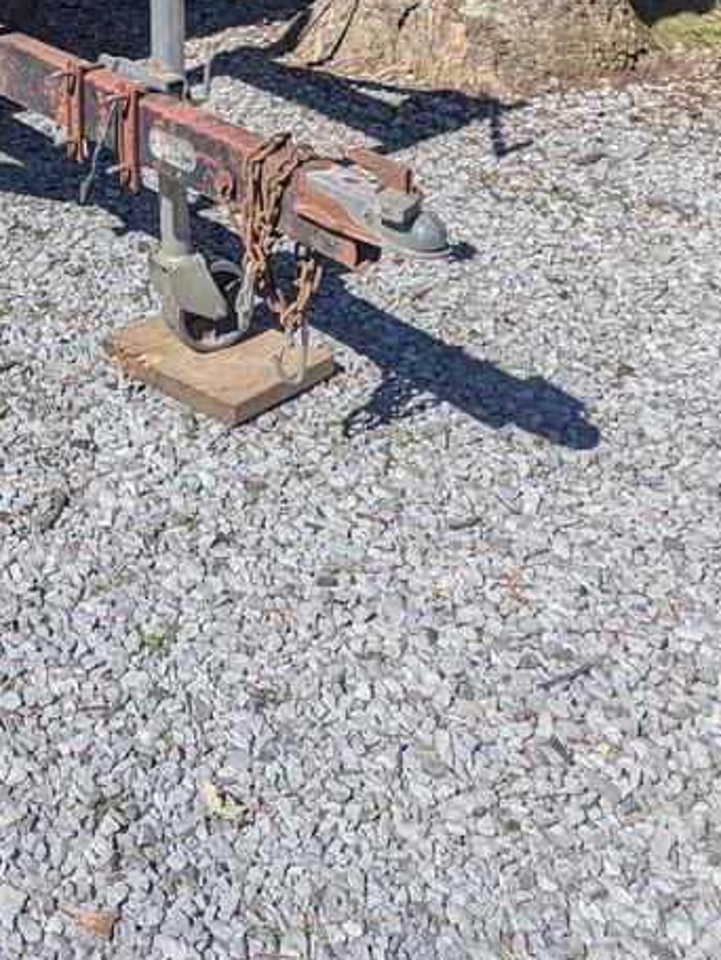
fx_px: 1581
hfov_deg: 24.1
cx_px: -60
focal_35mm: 57
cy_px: -51
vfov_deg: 30.7
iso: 47
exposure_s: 1/2137
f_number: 1.85
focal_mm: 6.81
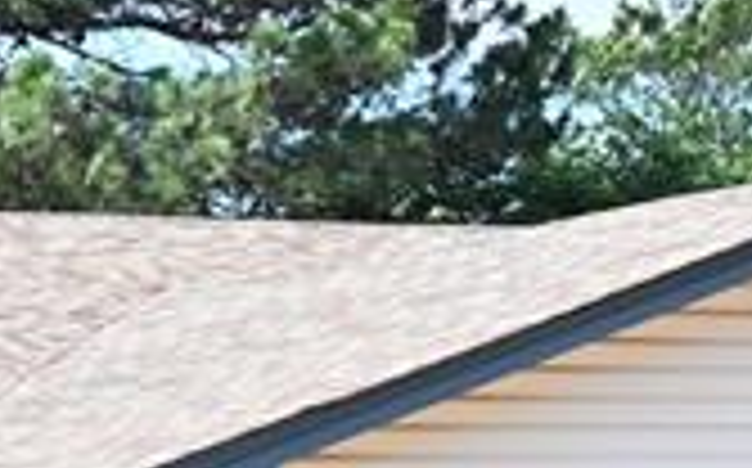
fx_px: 5273
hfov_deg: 8.0
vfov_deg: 5.0
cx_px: -295
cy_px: 711
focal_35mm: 258
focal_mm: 27.5
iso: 1000
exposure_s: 1/4000
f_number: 4.5
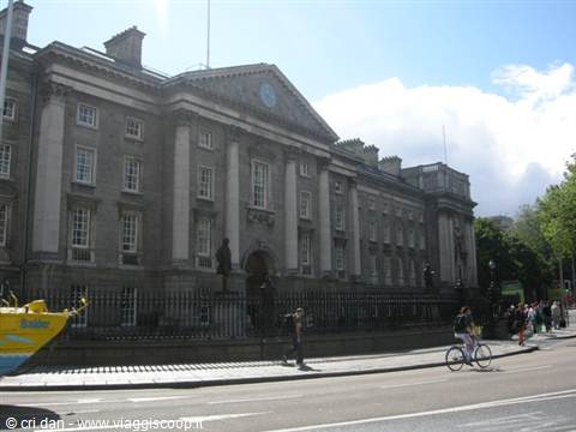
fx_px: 599
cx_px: 288
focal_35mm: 36
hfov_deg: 51.4
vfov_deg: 39.7
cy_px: 216
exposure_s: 1/251
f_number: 5.4
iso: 64
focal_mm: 7.5
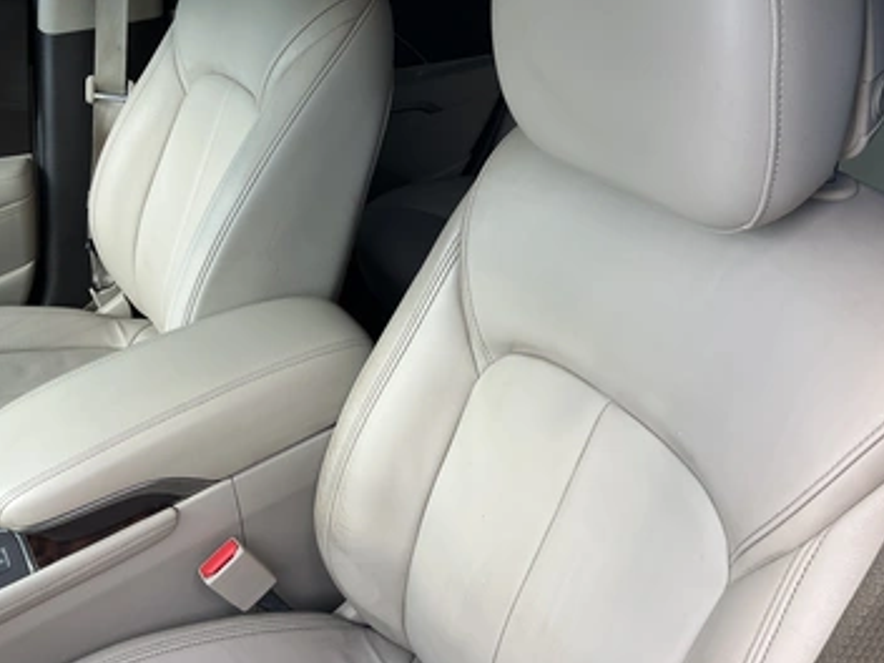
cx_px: 432
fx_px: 843
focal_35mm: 33
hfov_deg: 55.3
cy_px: 326
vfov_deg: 42.9
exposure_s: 1/213
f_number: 1.8
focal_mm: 3
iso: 20
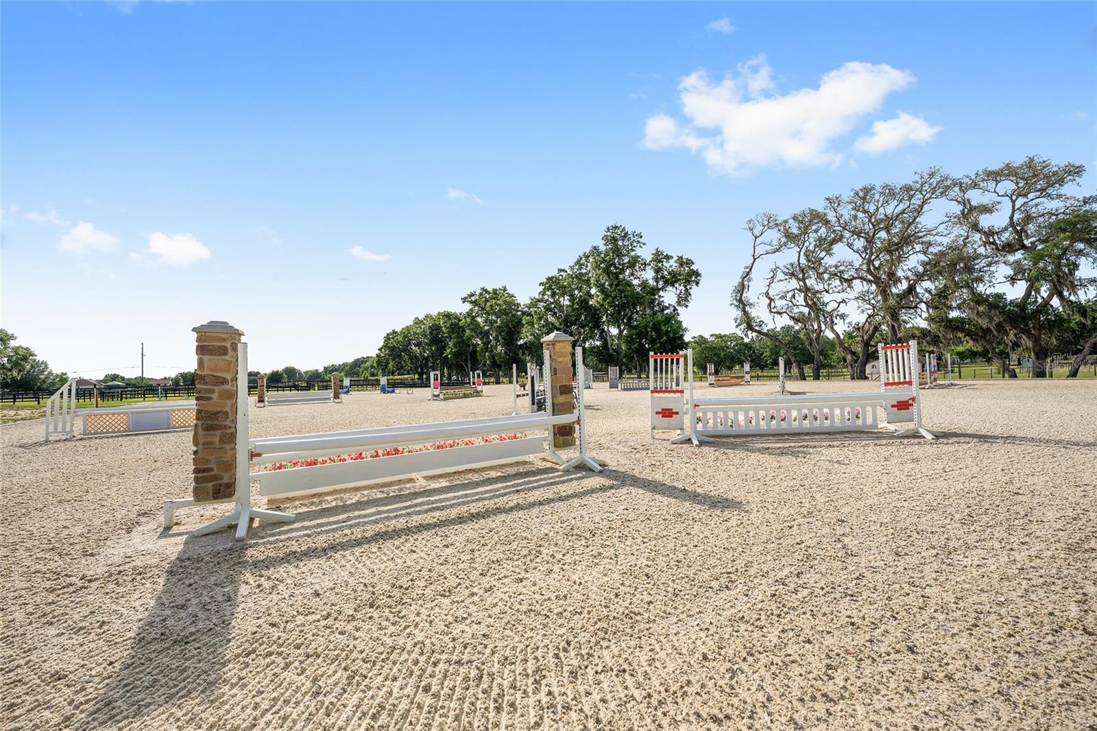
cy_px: 366
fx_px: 426
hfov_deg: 104.3
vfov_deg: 81.2
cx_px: 548
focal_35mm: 14
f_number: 7.1
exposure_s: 1/1000
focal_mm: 14
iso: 320
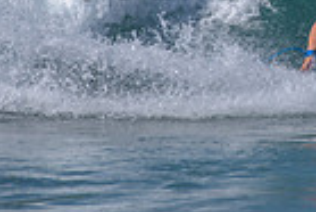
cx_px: 307
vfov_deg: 0.7
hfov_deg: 1.0
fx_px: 18285
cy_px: -54
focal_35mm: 2081
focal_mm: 500
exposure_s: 1/2000
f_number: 5.6
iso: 100
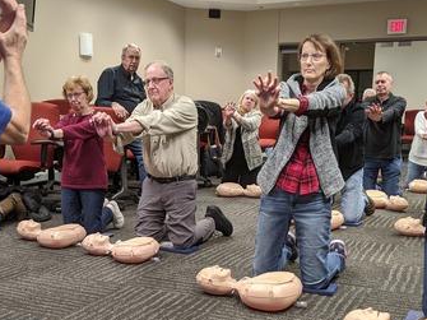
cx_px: 170
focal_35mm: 46
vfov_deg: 31.3
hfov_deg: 41.1
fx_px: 567
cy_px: 202
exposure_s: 1/30
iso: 68
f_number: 1.8
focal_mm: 4.44
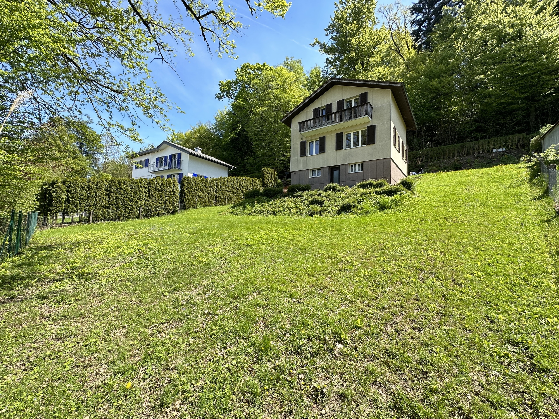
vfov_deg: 85.7
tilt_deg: +3.1
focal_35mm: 14
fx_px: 226
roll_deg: +0.2
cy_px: 210
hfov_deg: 102.1
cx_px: 280
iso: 40
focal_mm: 2.22
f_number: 2.2
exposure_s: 1/509
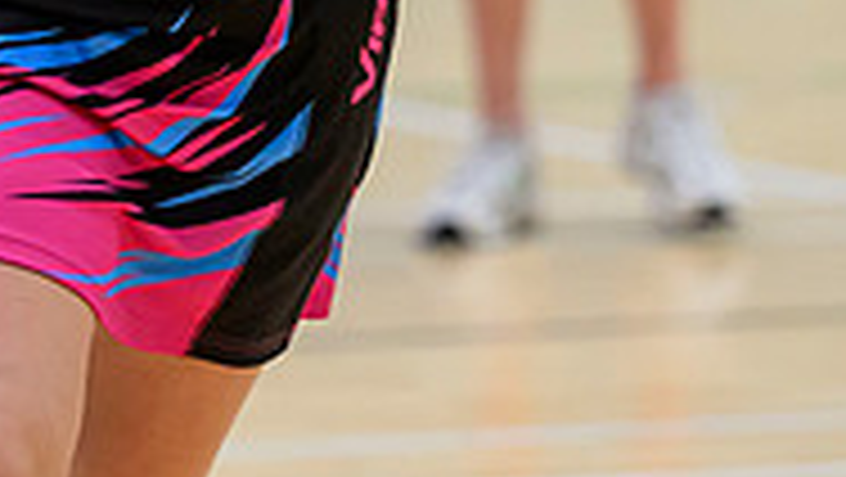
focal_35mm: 732
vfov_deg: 1.7
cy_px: -498
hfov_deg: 2.9
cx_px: 2
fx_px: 16430
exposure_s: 1/1250
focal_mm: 155
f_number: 3.2
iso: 3200
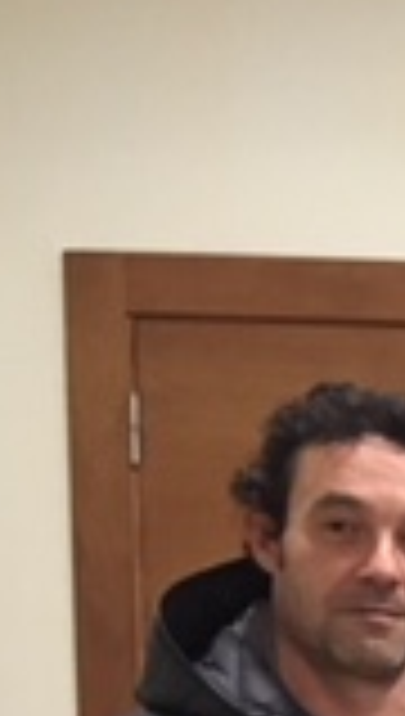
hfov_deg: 8.0
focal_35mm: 127
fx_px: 2413
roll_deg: -1.6
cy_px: 1022
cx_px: 1287
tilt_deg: -3.9
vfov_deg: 15.7
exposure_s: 1/33
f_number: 2.2
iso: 200
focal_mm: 4.15
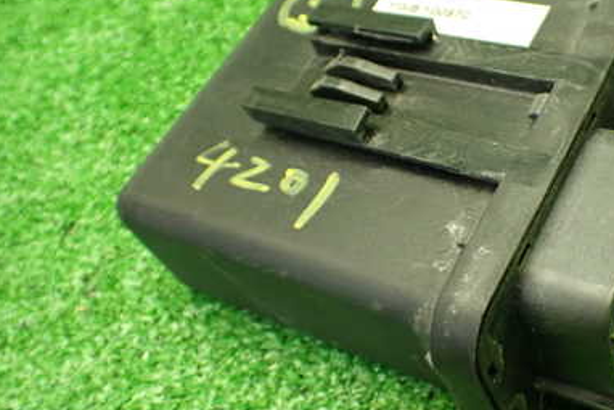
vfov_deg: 27.5
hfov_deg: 39.1
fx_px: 836
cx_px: 474
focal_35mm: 49
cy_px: 196
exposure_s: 1/80
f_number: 2.3
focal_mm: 5.4
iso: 800
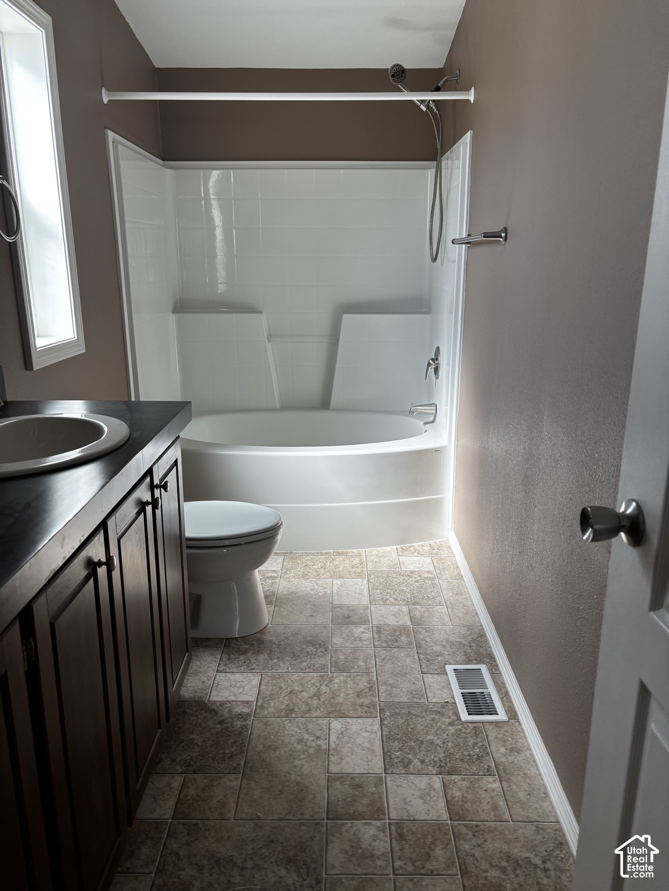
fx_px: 670
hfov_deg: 53.1
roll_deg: -2.2
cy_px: 446
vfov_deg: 67.3
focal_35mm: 26
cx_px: 334
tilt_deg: -15.7
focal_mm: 5.96
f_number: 1.6
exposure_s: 1/121
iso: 50
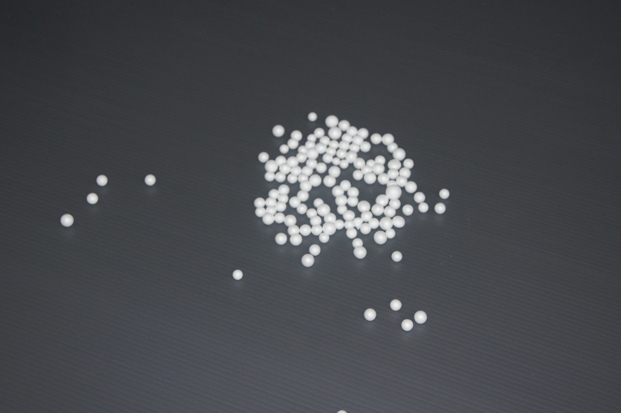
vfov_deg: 20.1
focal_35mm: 68
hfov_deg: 29.9
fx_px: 1163
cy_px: 206
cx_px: 310
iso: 800
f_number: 5.6
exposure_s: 1/80
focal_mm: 45
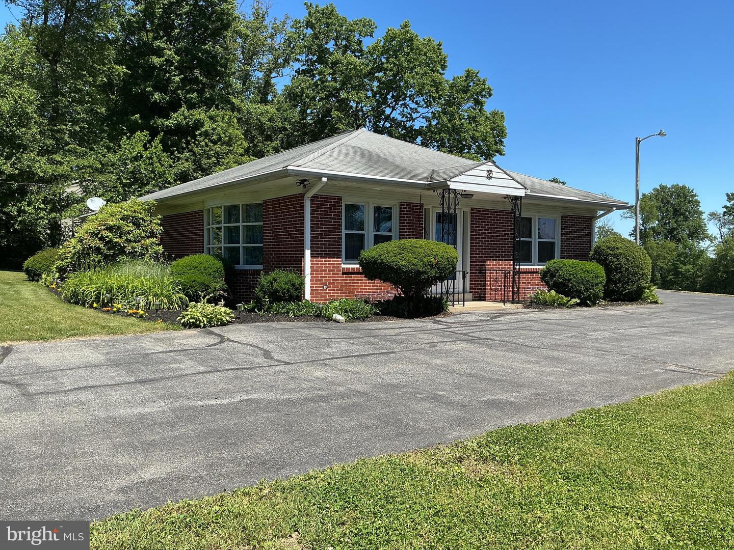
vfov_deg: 48.2
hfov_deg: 61.7
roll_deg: +0.0
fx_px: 615
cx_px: 367
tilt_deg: -1.4
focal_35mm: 29
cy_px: 275
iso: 25
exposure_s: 1/1250
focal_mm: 3
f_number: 1.8
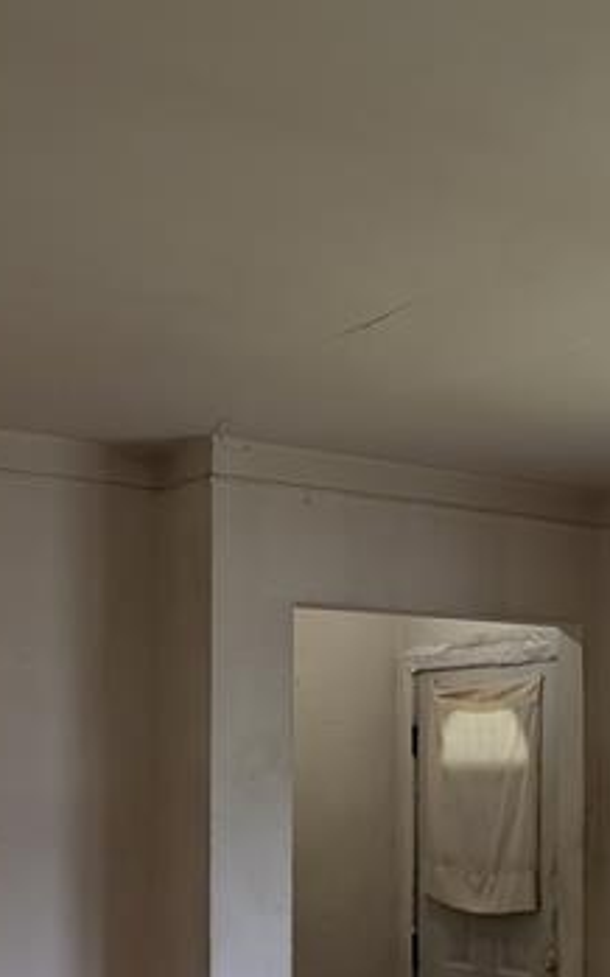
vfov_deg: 35.0
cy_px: 803
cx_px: 772
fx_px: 1490
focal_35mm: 56
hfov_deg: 21.2
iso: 18
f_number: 1.68
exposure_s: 1/139
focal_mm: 6.9
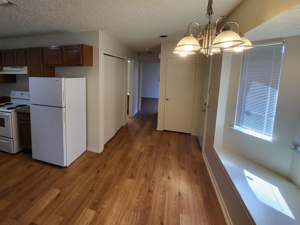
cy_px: 91
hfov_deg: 89.5
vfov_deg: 74.0
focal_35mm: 17
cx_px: 115
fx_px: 147
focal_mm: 1.74
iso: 80
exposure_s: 1/60
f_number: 2.2
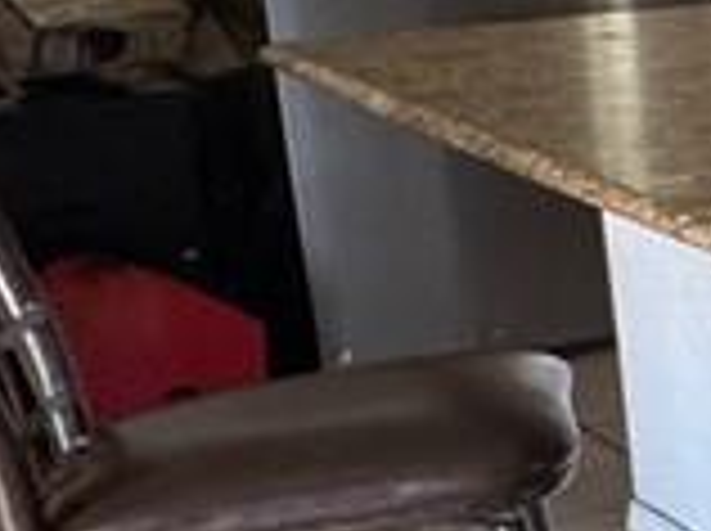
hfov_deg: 11.2
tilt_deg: -10.6
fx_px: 1866
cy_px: 32
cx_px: 2187
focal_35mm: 91
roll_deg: -1.9
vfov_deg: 16.0
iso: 320
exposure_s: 1/60
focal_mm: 2.22
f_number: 2.2
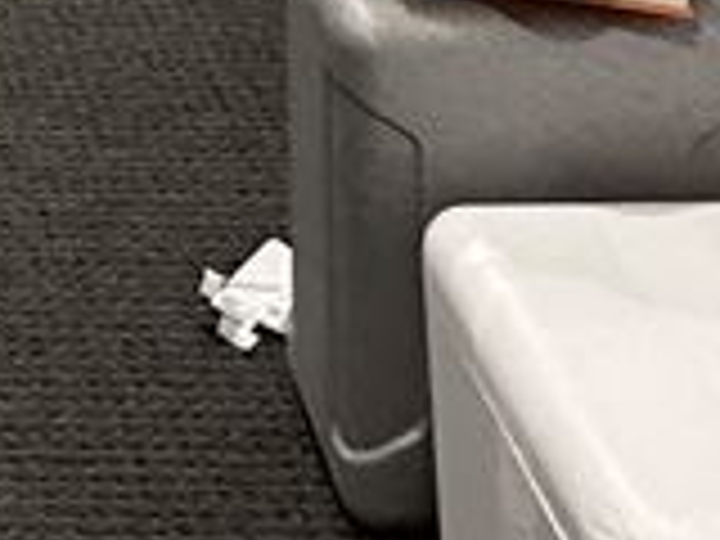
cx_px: -423
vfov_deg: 9.7
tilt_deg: +0.7
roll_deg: +0.7
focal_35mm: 112
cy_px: -1148
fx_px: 2330
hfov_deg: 15.8
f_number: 2.2
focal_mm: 2.22
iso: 250
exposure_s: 1/60
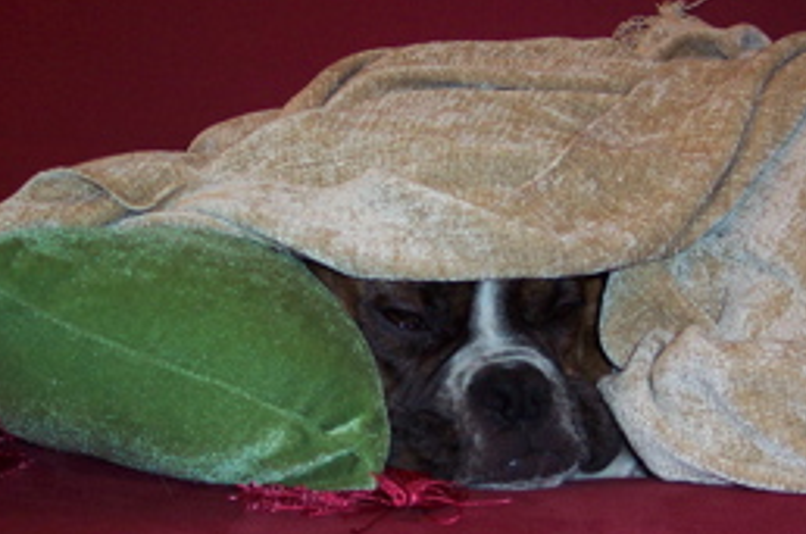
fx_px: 1318
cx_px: 525
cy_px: 347
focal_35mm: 59
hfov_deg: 33.7
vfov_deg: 22.8
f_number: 2.8
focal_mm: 8
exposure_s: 1/30
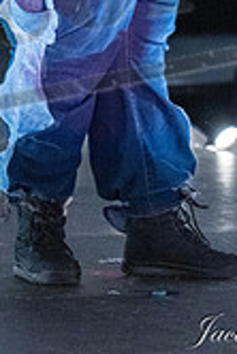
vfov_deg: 4.0
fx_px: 5045
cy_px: -113
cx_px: 113
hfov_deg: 2.7
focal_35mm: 512
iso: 10000
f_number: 4
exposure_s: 1/250
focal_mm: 189
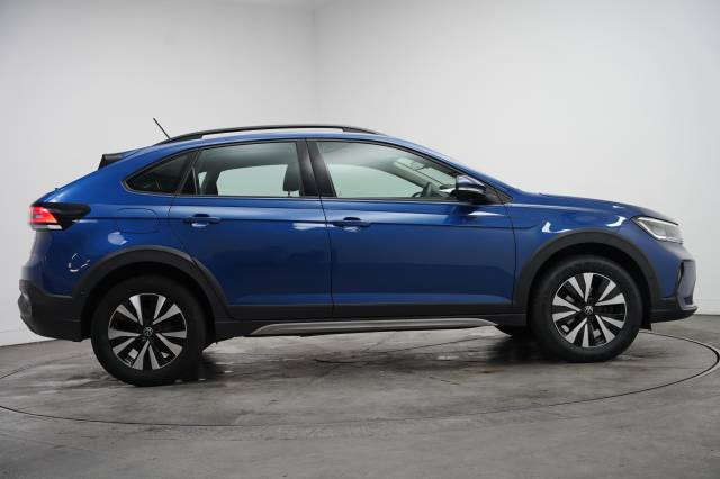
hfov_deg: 42.0
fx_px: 937
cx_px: 360
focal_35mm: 47
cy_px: 240
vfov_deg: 28.7
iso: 1600
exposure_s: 1/160
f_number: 4
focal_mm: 46.9
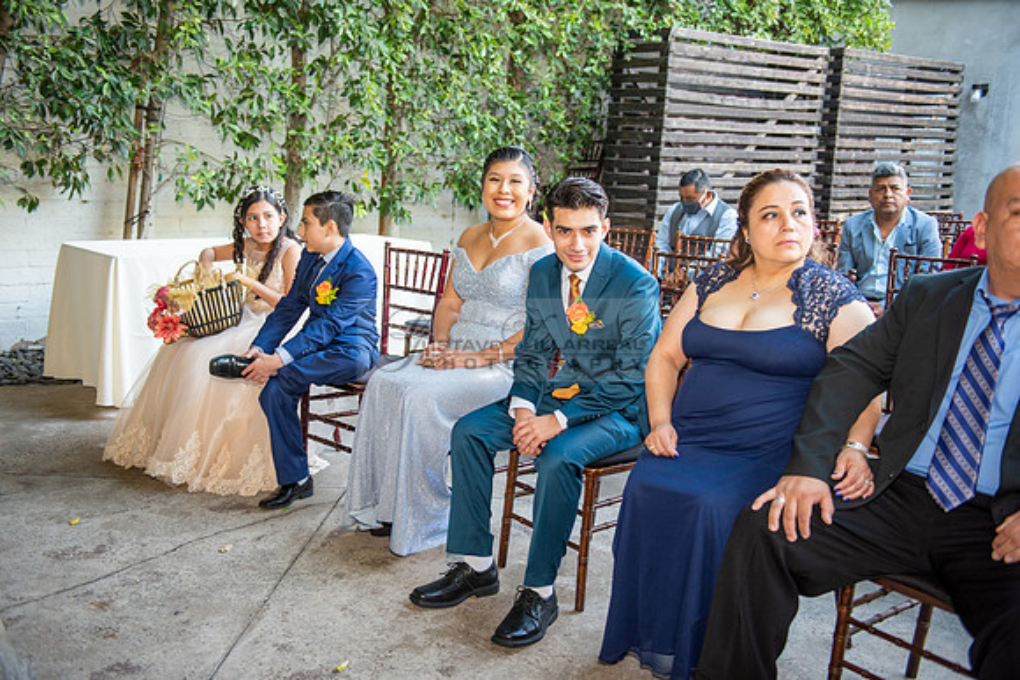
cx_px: 510
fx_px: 1020
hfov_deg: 53.1
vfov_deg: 36.9
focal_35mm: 36
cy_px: 340
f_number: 3.2
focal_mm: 36
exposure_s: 1/100
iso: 500
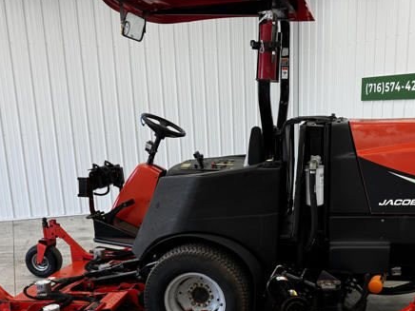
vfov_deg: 32.0
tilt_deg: -16.4
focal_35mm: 44
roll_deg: -0.1
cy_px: 249
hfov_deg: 42.4
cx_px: 272
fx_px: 528
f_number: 1.78
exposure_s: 1/120
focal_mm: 6.76
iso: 64
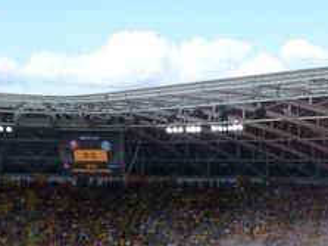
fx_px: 919
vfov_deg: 14.8
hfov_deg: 19.0
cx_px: 403
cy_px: 289
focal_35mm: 97
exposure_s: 1/500
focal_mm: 6.8
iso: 100
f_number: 4
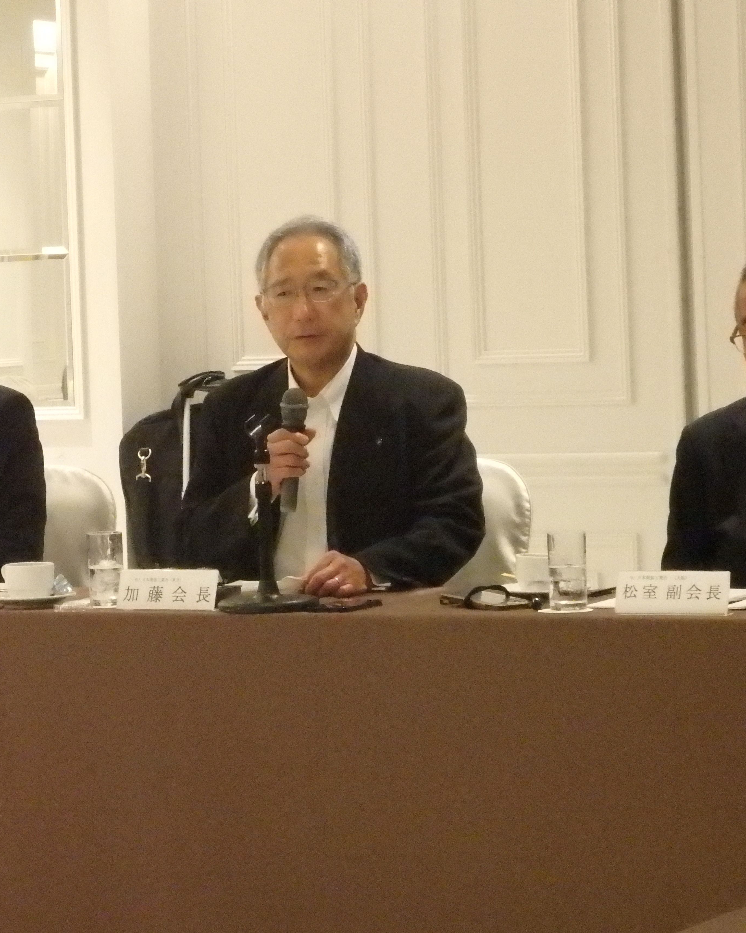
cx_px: 324
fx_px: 3836
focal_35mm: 139
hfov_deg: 11.1
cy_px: 468
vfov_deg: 13.9
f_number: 5
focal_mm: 19
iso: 3200
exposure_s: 1/200
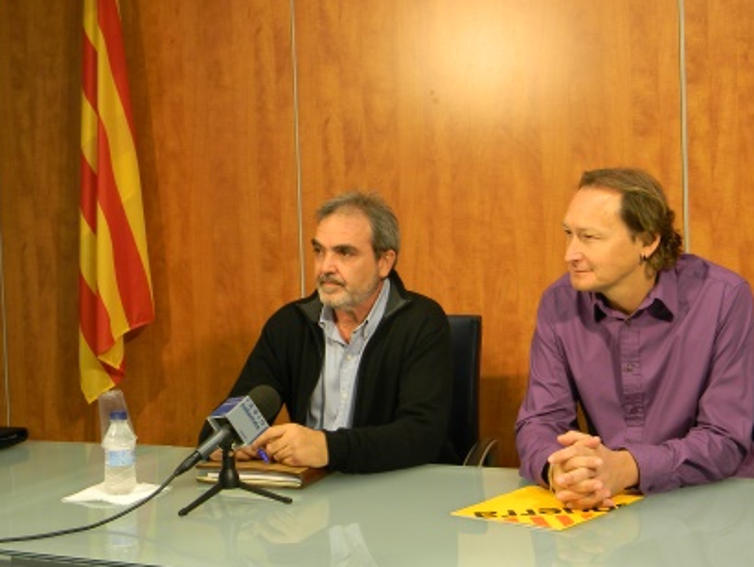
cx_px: 445
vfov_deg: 29.1
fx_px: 1090
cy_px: 294
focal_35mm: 50
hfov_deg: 38.0
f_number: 3.8
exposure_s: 1/30
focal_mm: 7.3
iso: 126
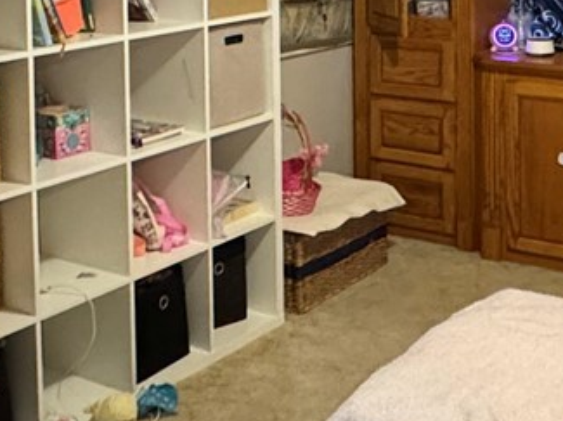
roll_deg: +0.1
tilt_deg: -3.9
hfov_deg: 28.2
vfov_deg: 20.3
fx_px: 1121
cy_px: -47
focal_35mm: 69
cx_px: 312
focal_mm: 2.22
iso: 1250
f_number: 2.2
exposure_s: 1/60
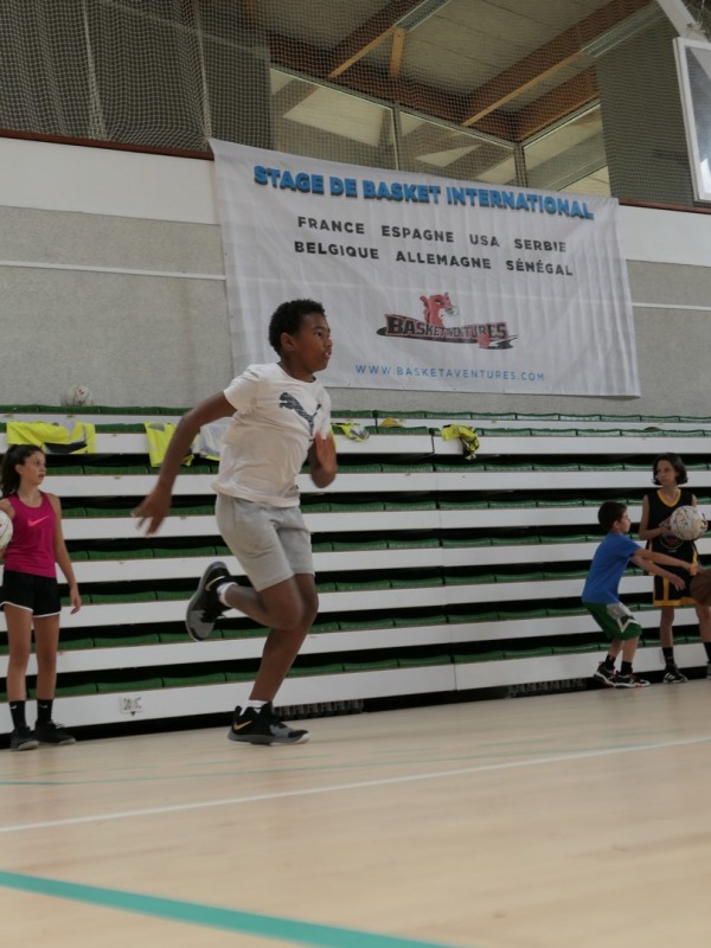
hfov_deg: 25.2
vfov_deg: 33.2
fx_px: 1588
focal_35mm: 58
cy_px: 474
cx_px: 356
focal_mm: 19.5
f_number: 2.8
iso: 500
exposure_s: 1/250
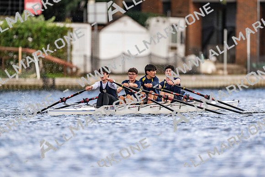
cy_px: 88
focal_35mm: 600
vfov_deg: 2.3
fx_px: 4420
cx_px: 132
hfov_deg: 3.4
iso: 560
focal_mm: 600
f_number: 4
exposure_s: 1/2500
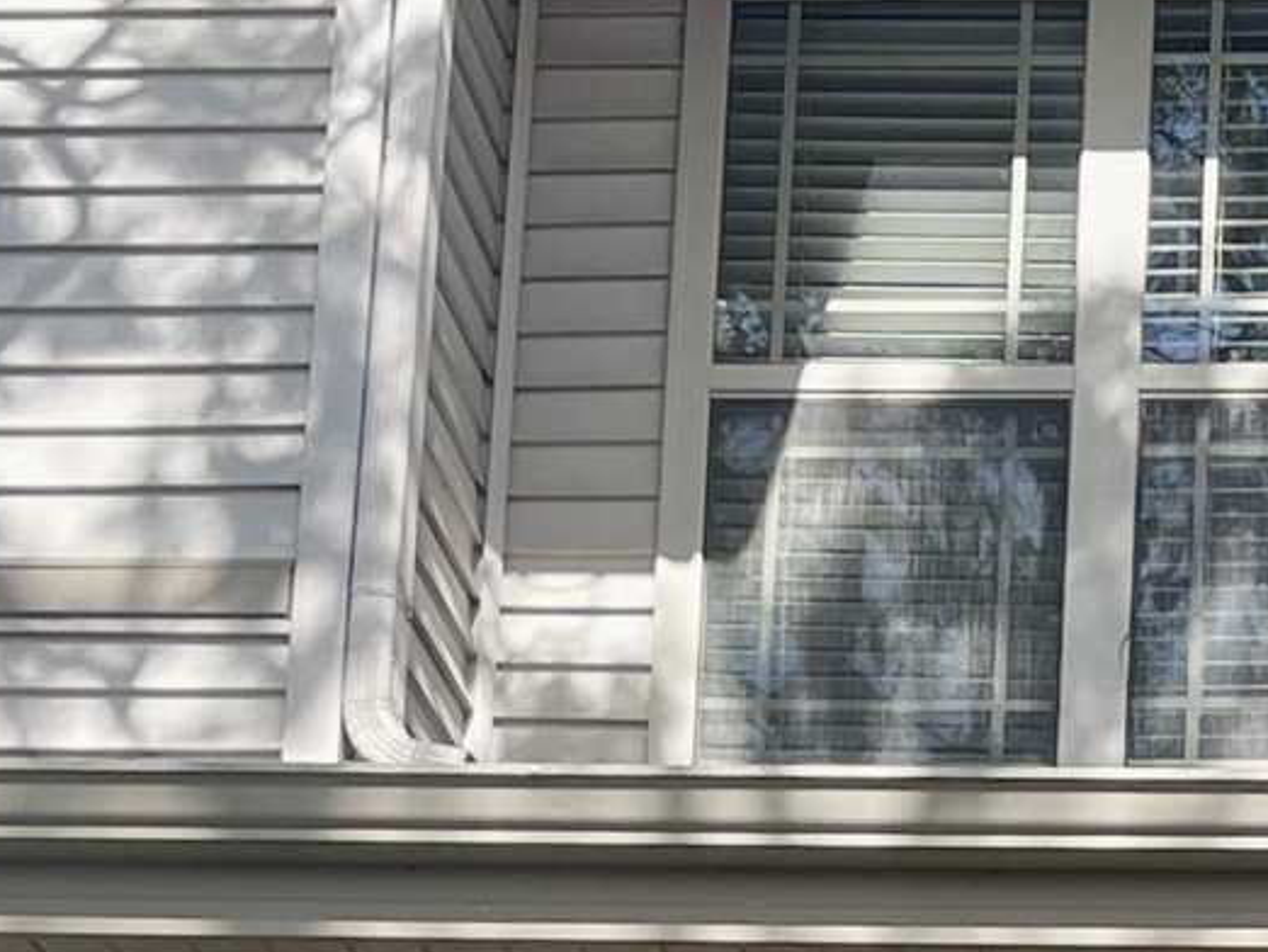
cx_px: 1329
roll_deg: -1.3
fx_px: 5387
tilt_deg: +10.3
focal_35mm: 147
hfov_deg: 13.2
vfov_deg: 9.6
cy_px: 1768
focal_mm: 5.1
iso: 32
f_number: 1.6
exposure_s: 1/1420
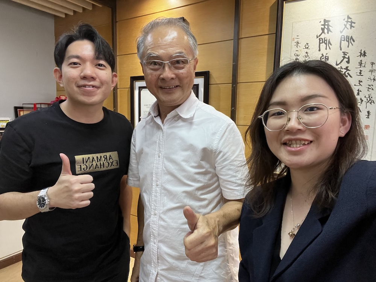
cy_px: 141
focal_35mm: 23
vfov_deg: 58.9
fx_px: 250
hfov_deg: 73.9
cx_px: 188
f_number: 2.2
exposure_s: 1/25
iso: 400
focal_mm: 2.71
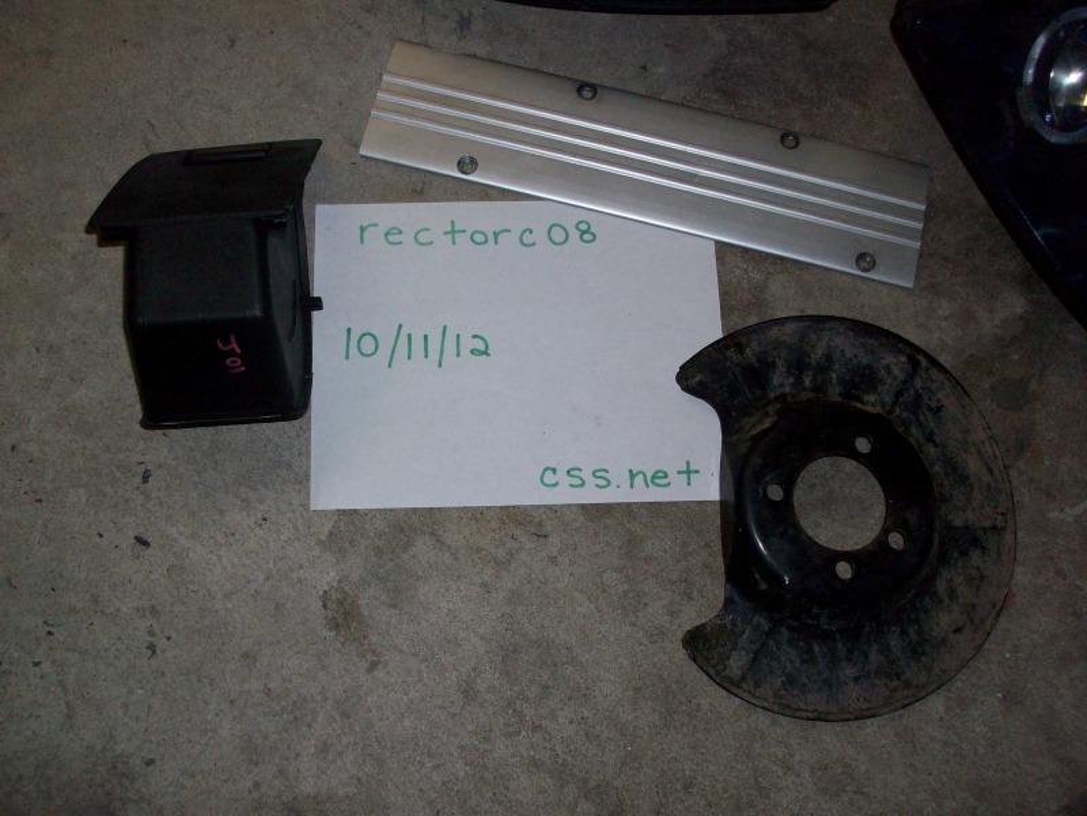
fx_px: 1068
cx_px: 544
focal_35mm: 34
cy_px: 408
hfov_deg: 54.0
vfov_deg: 41.8
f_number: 2.8
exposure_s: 1/60
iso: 160
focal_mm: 5.7
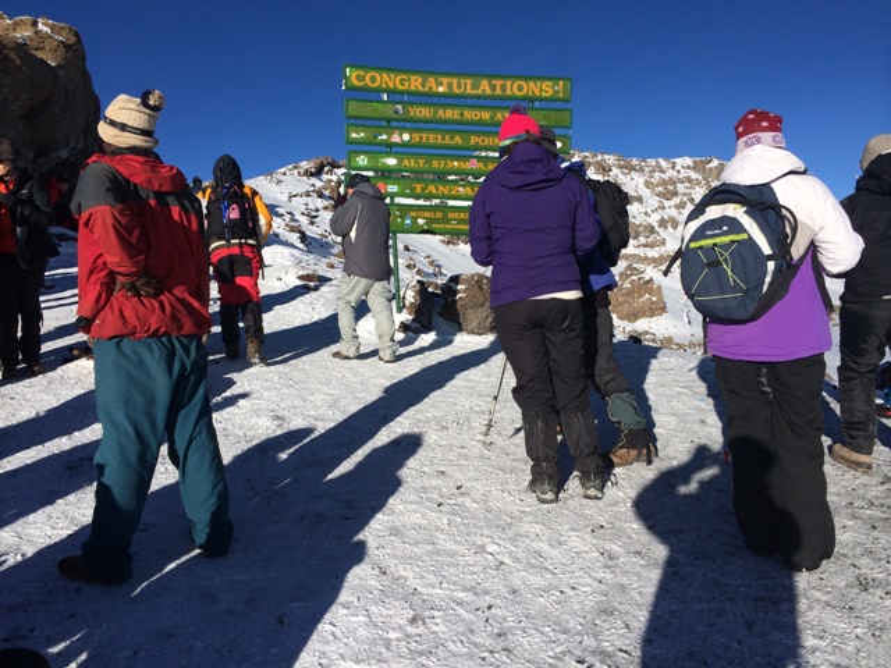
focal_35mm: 30
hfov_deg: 60.0
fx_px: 772
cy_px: 334
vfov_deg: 46.8
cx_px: 446
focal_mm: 4.12
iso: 32
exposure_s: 1/3731
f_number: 2.2
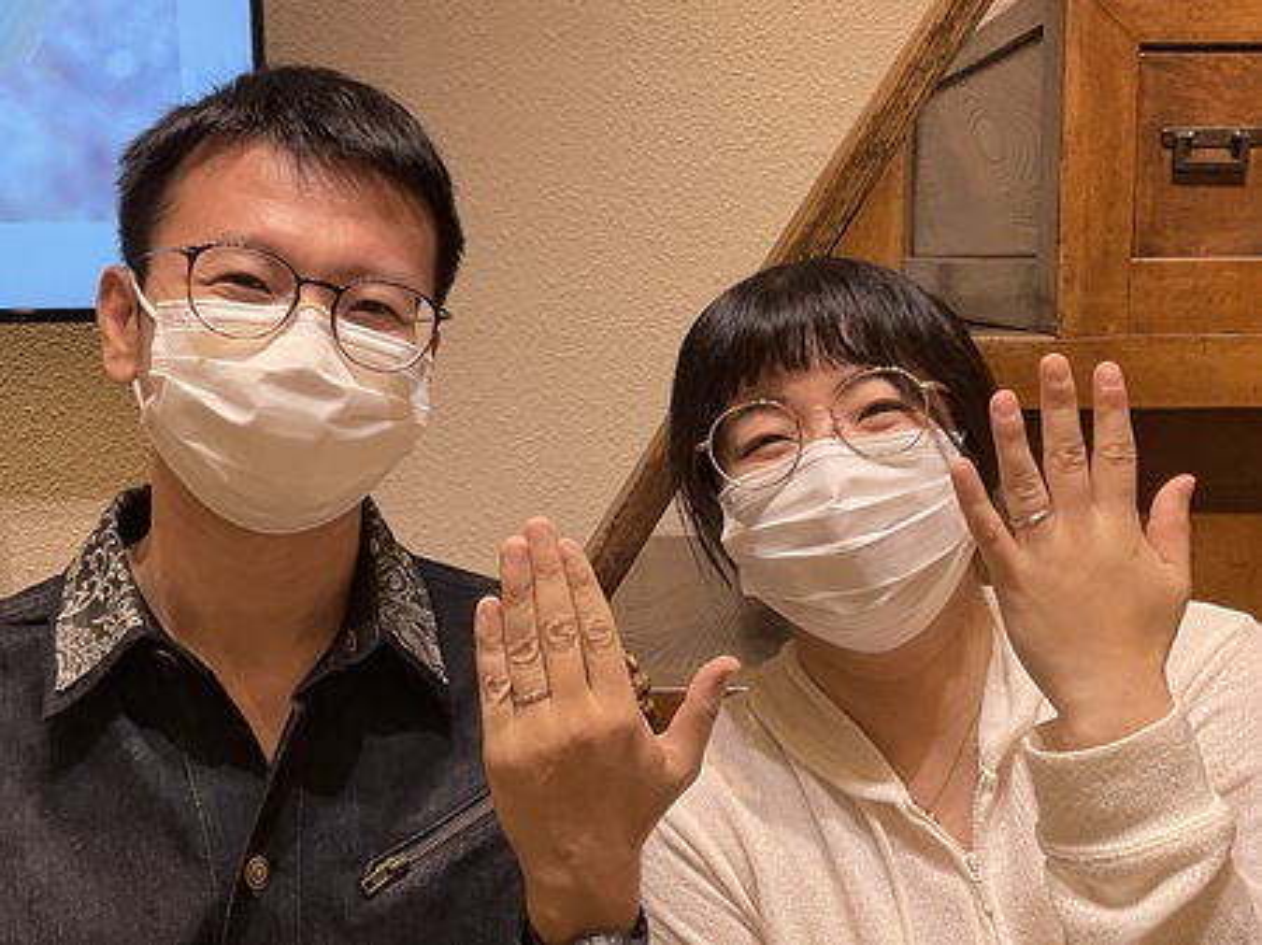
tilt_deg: -8.2
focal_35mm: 29
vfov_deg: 48.2
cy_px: 472
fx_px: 1057
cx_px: 631
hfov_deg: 61.7
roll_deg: -0.1
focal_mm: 3
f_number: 1.8
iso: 32
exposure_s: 1/100
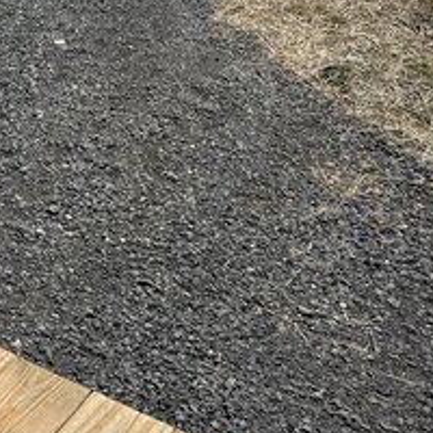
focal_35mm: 68
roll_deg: -2.4
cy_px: 143
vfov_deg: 25.2
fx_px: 962
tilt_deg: -22.9
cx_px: -195
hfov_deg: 21.7
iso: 80
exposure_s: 1/9091
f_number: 1.78
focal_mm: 6.76
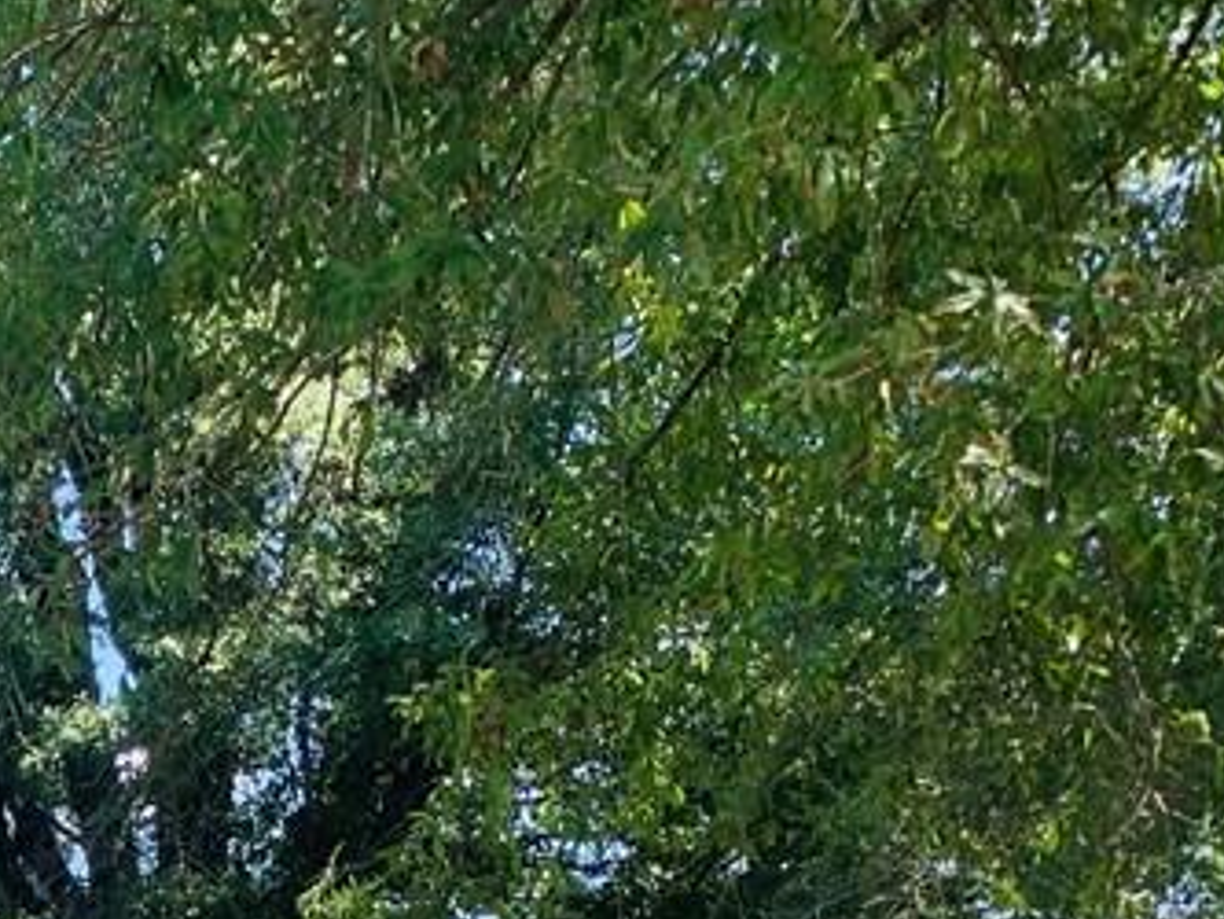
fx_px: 2830
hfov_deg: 21.9
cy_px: 1257
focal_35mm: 80
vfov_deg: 17.1
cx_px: -375
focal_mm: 4.25
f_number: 1.8
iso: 25
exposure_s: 1/213
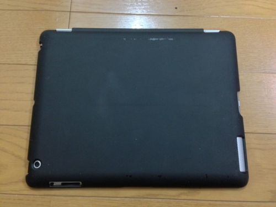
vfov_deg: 42.9
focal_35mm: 33
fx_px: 263
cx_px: 138
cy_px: 104
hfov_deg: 55.4
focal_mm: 4.13
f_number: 2.4
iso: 800
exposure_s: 1/15
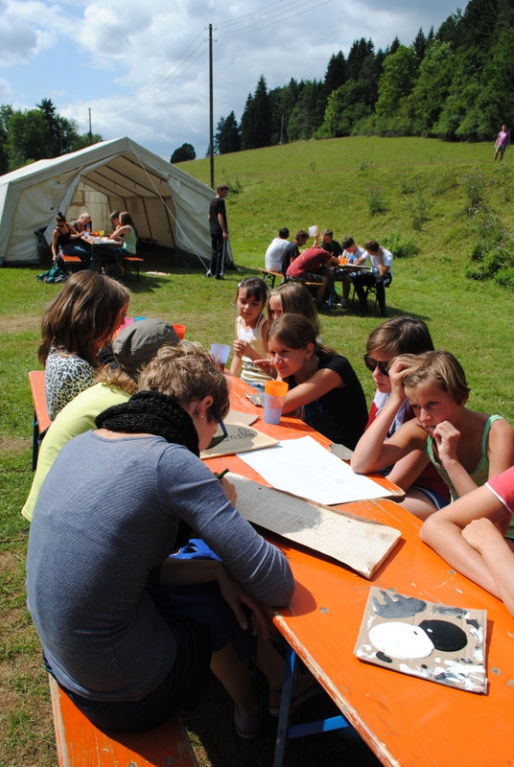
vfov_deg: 67.3
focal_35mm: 27
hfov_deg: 48.1
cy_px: 384
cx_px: 257
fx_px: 576
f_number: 9
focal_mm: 18
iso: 100
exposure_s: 1/320
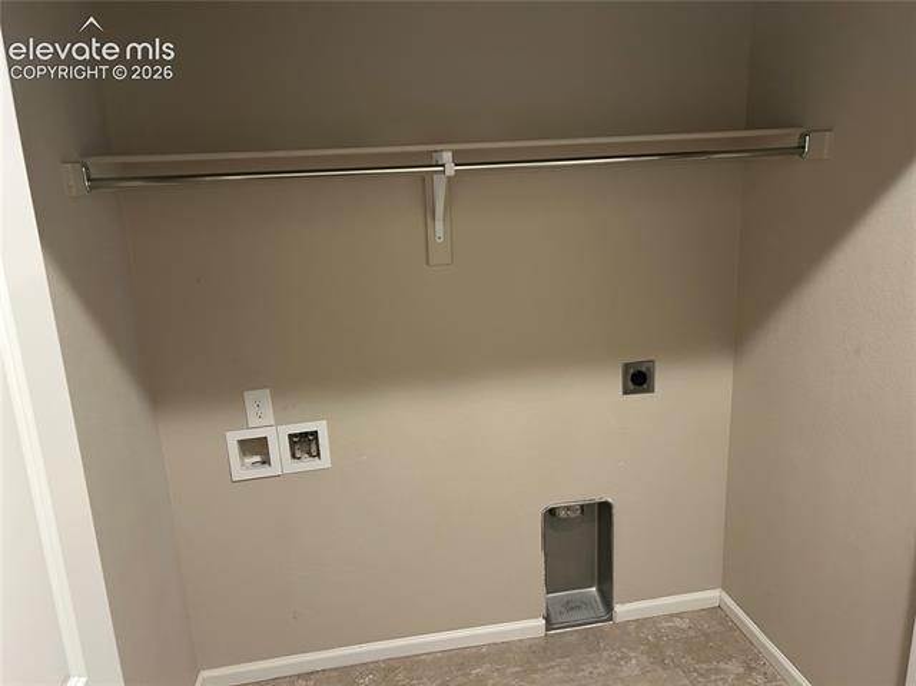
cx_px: 458
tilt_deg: -14.5
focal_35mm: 26
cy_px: 343
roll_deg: +2.3
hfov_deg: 67.3
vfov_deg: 53.0
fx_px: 687
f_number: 1.5
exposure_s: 1/60
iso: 400
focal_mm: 5.7
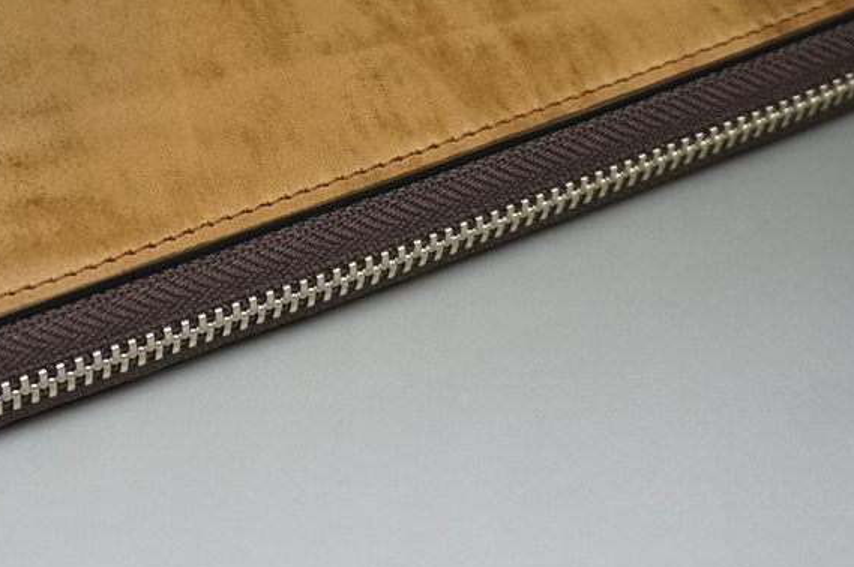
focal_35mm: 79
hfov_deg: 25.4
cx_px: 233
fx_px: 1873
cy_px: 81
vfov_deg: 17.0
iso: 1000
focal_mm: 25
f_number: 4.5
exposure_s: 1/160
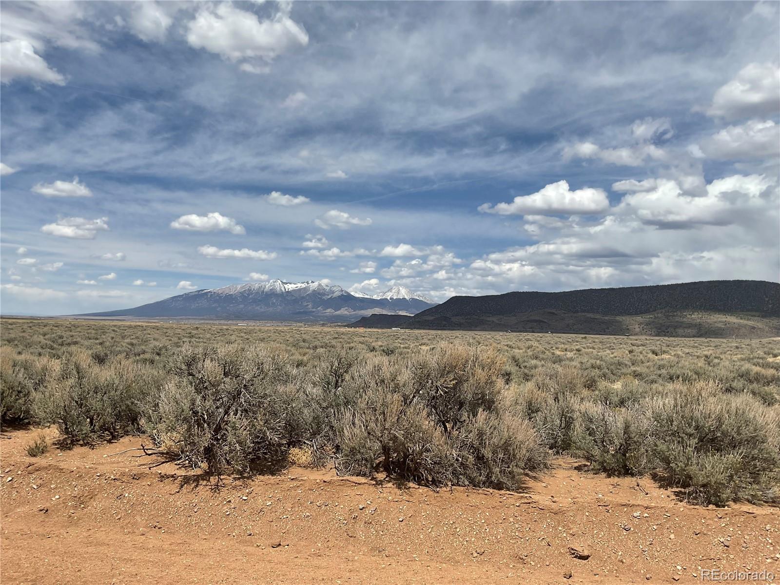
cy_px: 292
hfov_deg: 61.7
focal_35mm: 29
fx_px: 653
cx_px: 390
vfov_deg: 48.2
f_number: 1.8
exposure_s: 1/3534
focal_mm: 3
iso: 16
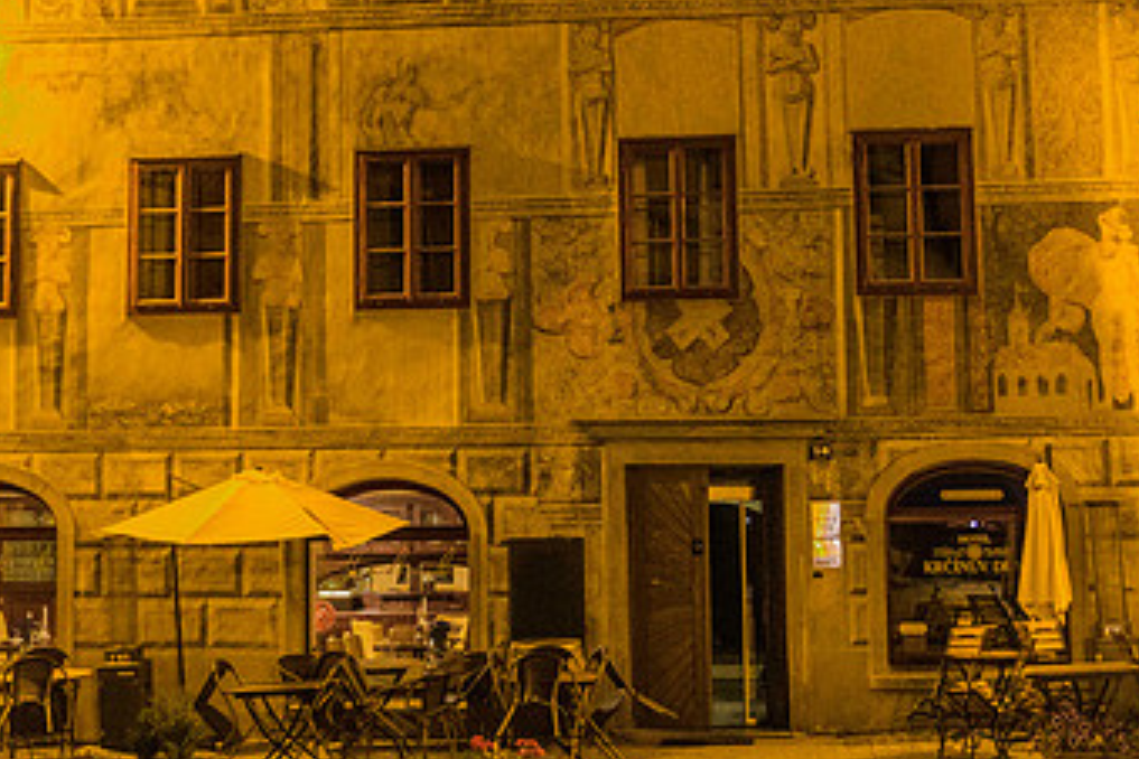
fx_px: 2056
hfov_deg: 31.0
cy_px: 247
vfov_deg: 20.8
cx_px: 551
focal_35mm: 65
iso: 12800
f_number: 2.8
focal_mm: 38
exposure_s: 1/40
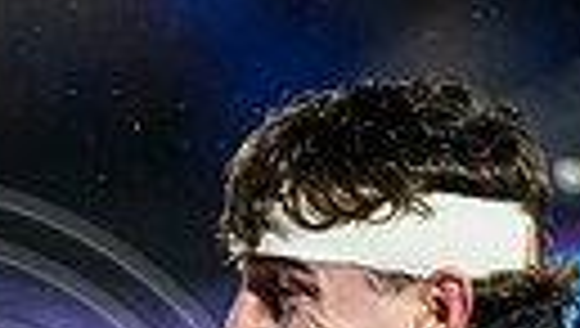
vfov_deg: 0.5
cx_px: -563
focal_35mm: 2500
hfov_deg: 0.9
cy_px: 786
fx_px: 38504
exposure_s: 1/2500
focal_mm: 400
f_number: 3.2
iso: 5000
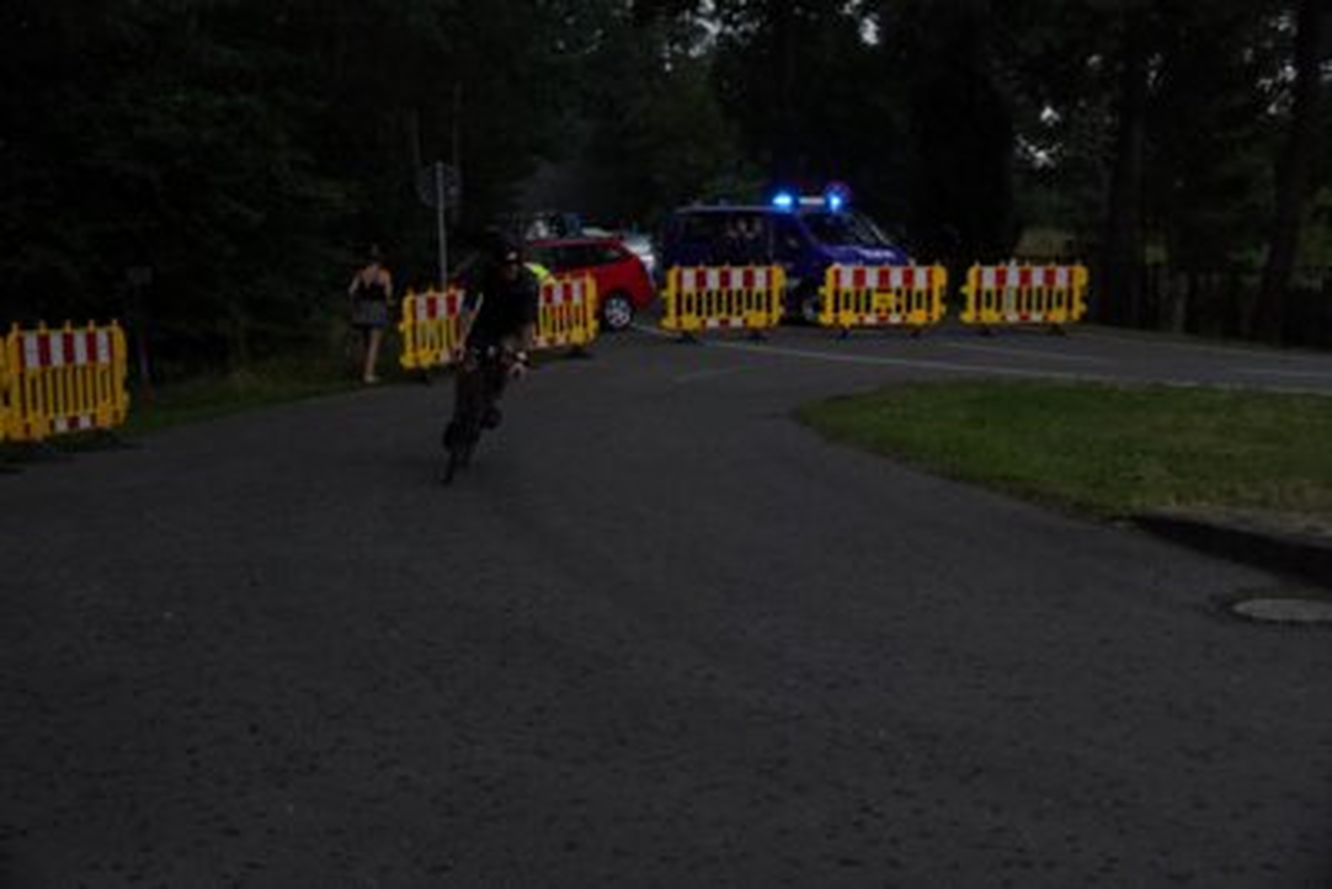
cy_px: 444
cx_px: 666
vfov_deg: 25.8
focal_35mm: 52
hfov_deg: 37.8
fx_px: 1943
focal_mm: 35
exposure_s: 1/1000
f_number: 6.3
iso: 2500
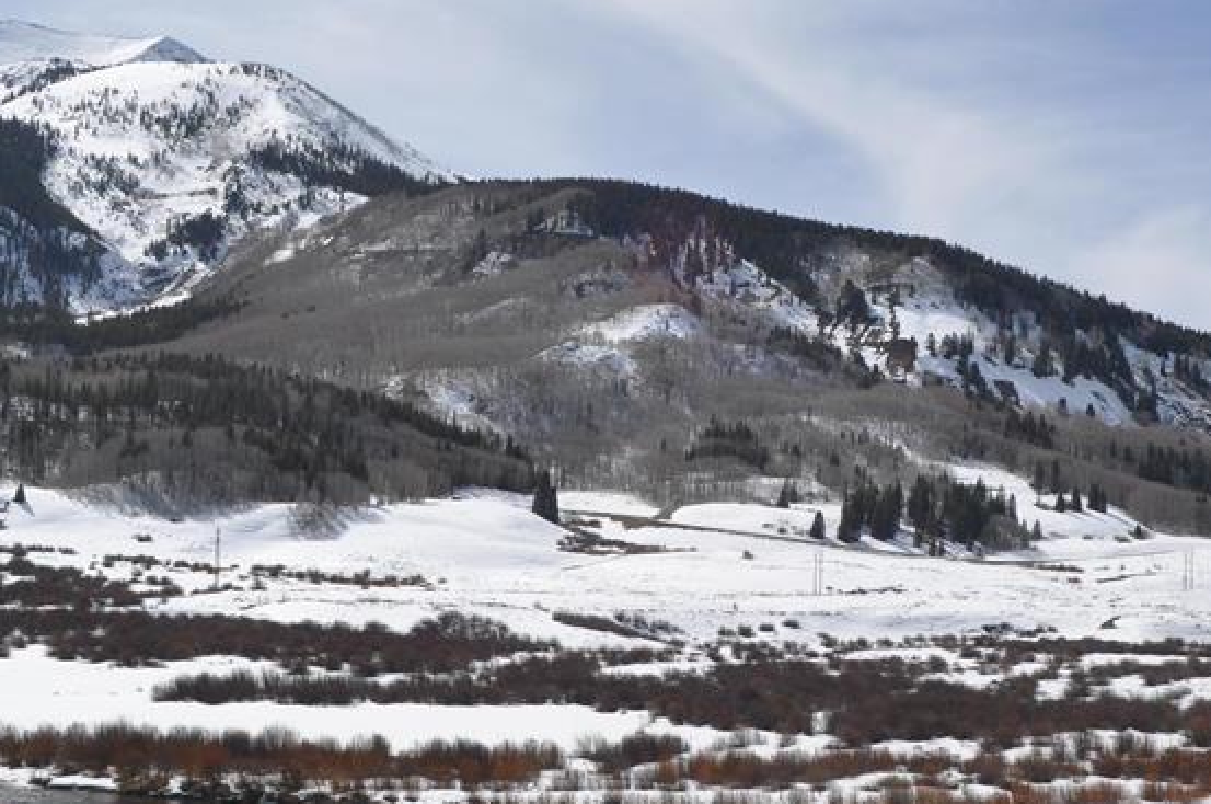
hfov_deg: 38.9
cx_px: 858
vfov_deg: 26.9
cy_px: 423
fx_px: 1679
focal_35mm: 50
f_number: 11
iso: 200
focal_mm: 18
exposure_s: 1/500
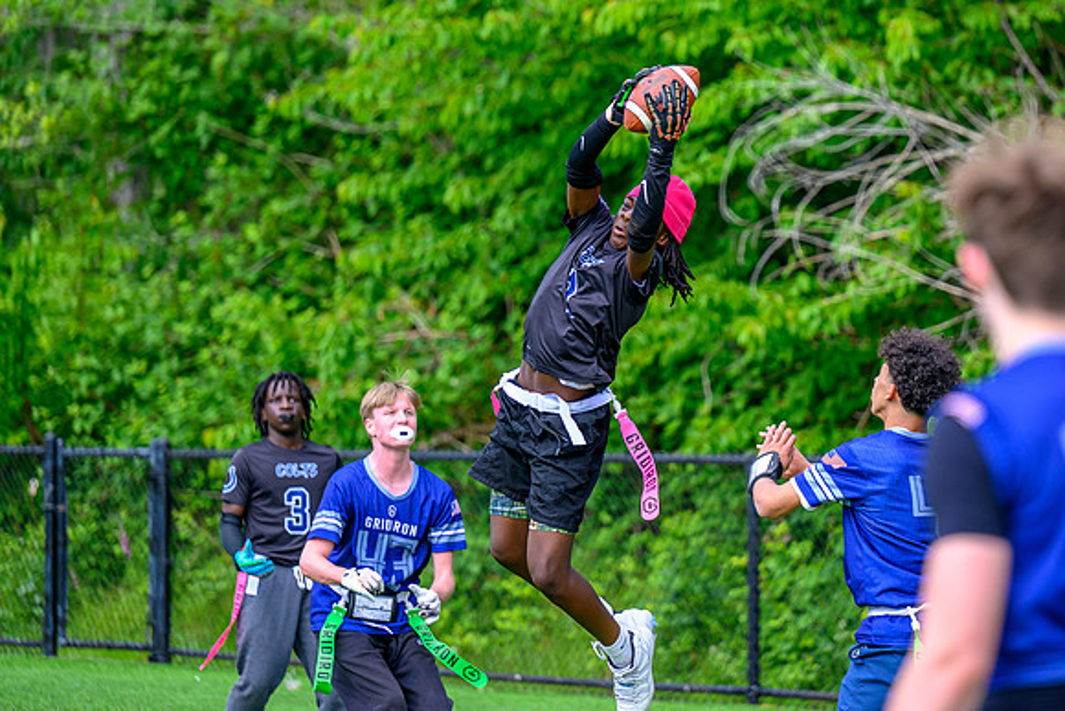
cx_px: 706
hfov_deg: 10.2
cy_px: 232
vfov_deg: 6.8
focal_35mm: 201
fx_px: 5935
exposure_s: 1/2000
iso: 320
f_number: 2.8
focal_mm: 145
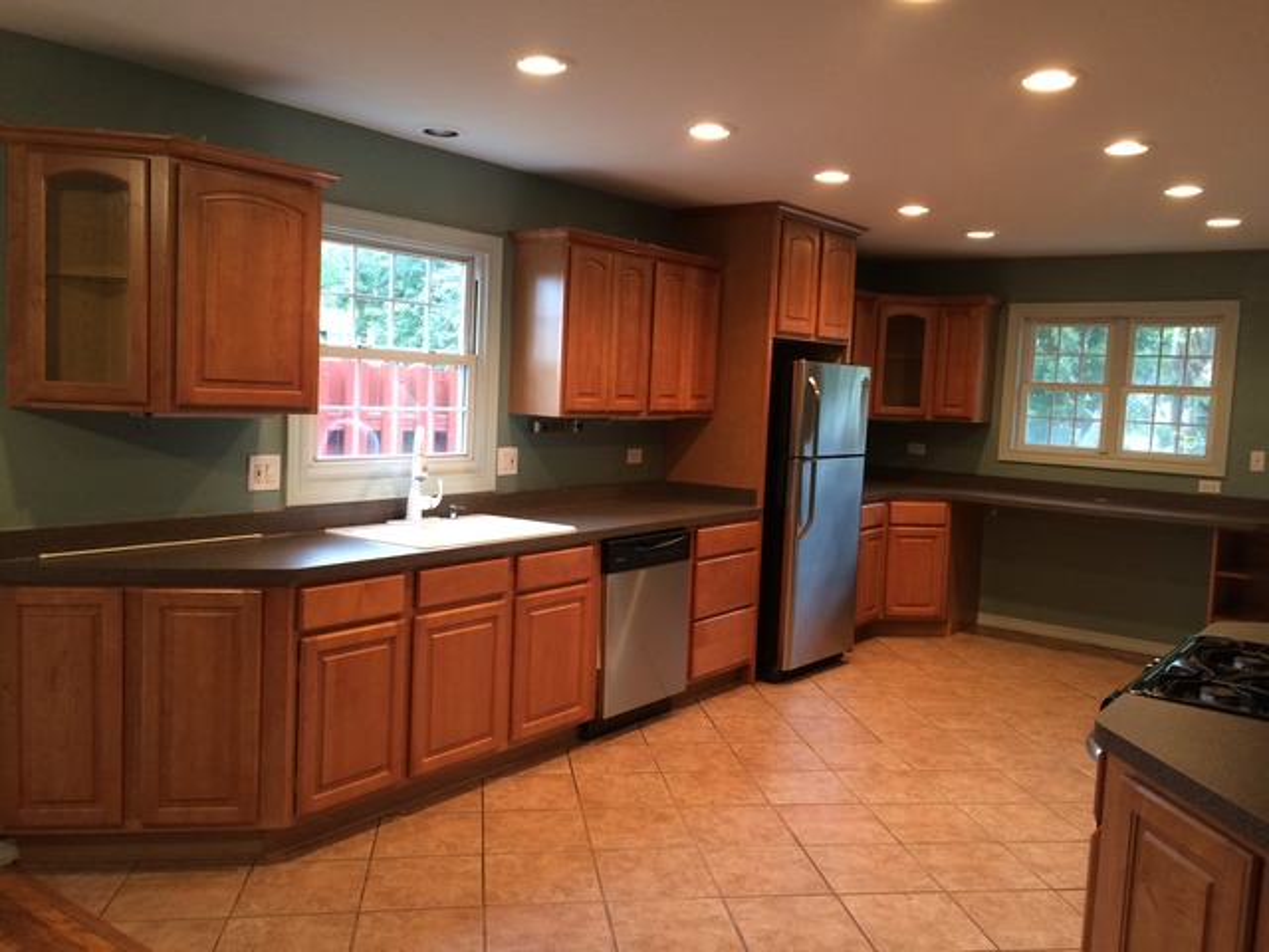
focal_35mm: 29
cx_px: 634
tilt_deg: -5.2
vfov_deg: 48.2
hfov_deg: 61.7
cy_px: 476
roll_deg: -1.6
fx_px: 1063
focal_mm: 4.15
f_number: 2.2
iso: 160
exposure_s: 1/30
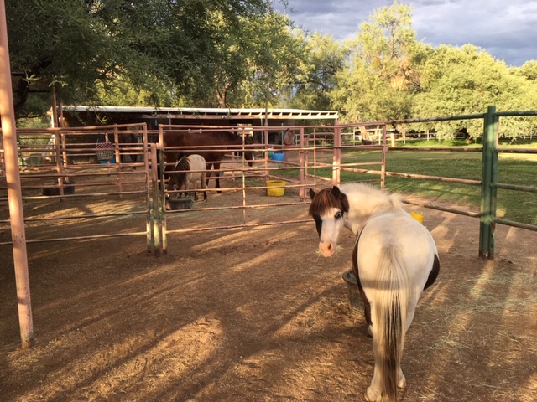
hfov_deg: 61.7
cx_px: 268
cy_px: 201
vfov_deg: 48.2
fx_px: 450
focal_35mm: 29
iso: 25
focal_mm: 4.15
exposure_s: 1/254
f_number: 2.2
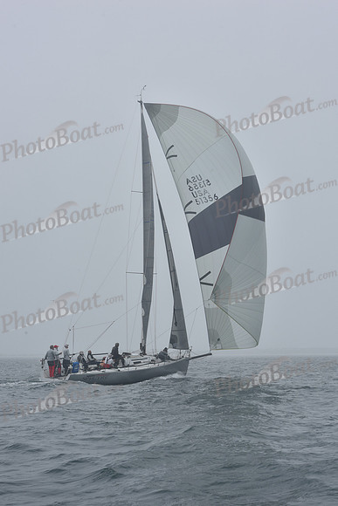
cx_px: 169
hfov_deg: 19.5
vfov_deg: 28.8
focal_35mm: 70
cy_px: 253
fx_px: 985
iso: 250
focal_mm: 70
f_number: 11
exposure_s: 1/800
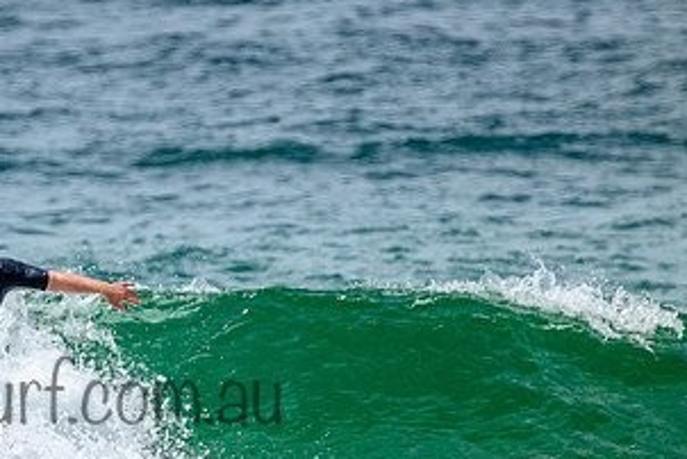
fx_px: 29321
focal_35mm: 1535
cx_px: 41
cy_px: 372
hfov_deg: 1.3
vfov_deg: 0.9
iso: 1000
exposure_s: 1/2000
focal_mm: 800
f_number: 11
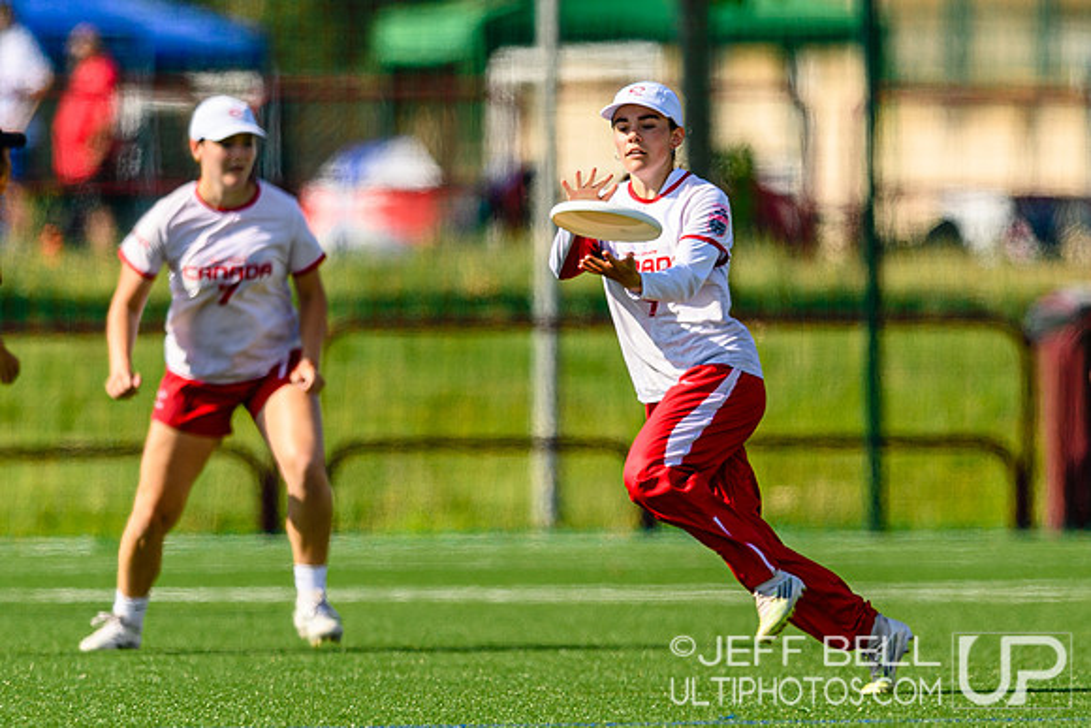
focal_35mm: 842
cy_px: 327
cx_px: 765
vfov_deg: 1.6
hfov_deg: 2.4
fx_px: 25515
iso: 100
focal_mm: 400
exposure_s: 1/1600
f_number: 3.2
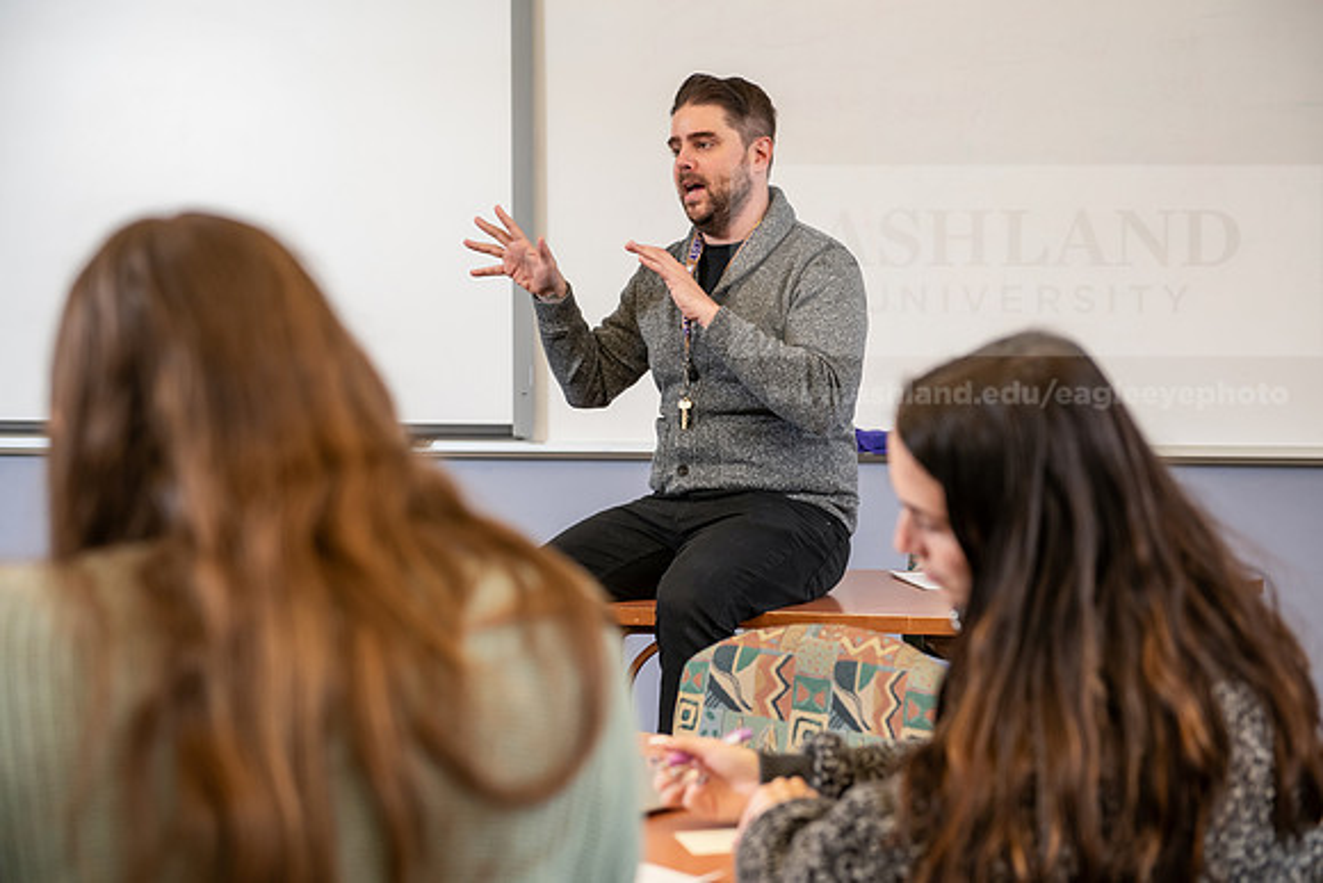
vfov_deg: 23.4
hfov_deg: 34.5
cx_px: 662
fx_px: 2132
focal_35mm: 58
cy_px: 442
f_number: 3.5
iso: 640
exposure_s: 1/125
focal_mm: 58
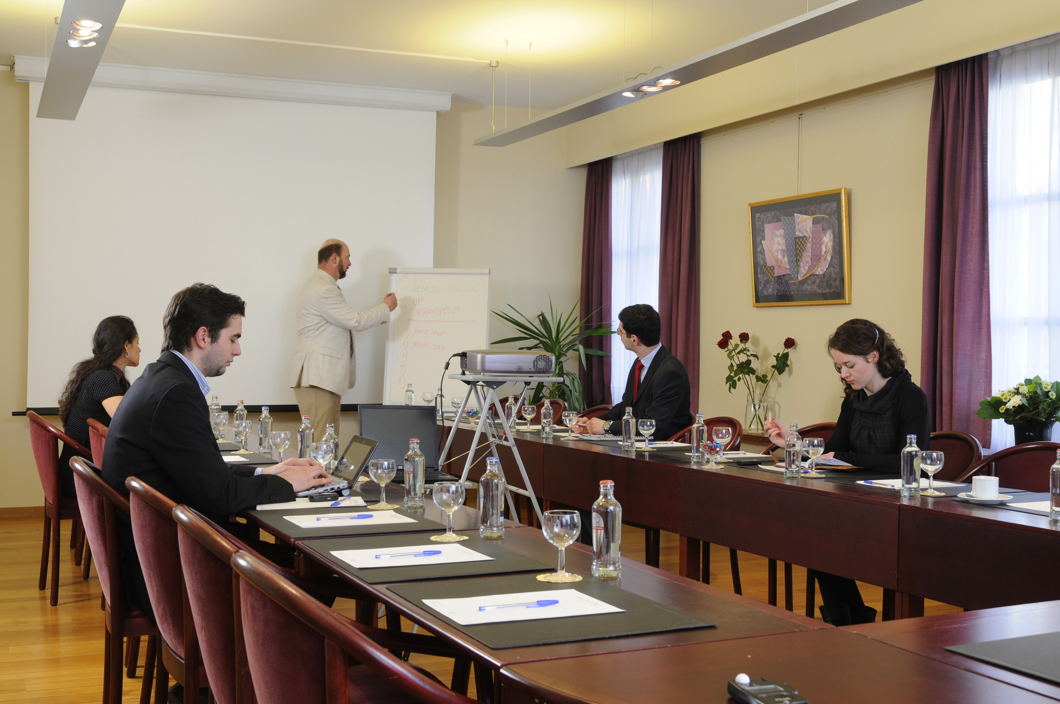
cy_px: 352
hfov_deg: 46.4
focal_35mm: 42
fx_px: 1235
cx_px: 530
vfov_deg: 31.8
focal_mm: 28
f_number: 8
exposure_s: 1/15
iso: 200
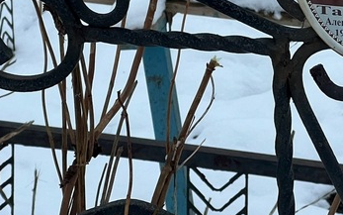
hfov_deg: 11.1
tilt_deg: -20.2
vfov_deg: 6.9
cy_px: -29
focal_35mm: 188
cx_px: 319
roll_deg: -4.2
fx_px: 1758
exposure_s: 1/99
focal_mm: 9
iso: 160
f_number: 2.8
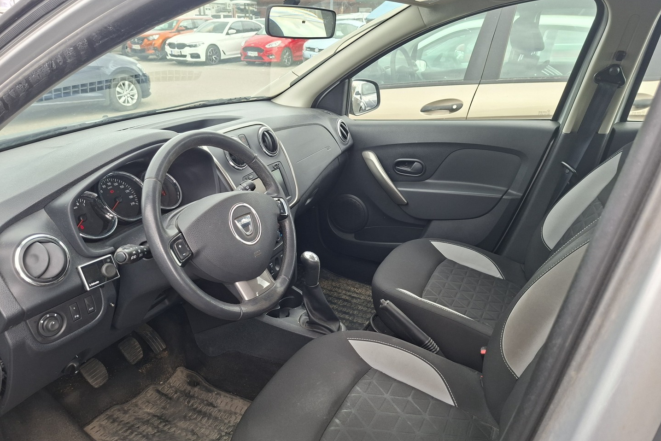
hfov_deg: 73.7
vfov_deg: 53.1
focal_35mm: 24
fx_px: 441
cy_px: 238
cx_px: 331
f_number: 1.8
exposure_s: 1/225
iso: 50
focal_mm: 5.54
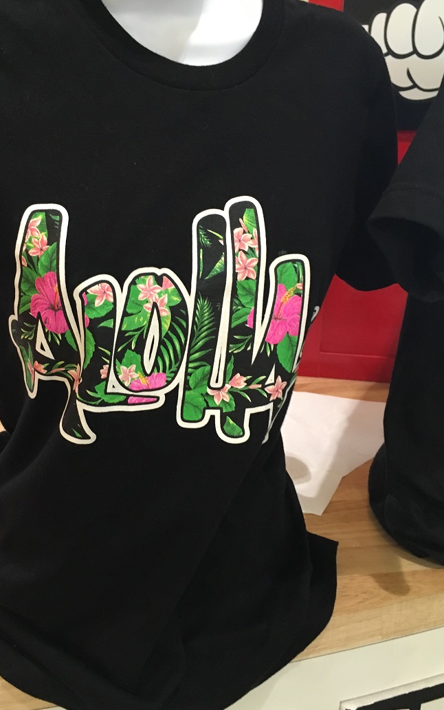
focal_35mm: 36
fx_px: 697
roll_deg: -1.5
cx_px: 177
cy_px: 332
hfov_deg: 35.2
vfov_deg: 54.0
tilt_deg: -17.8
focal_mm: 4.15
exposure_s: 1/17
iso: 200
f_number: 2.2
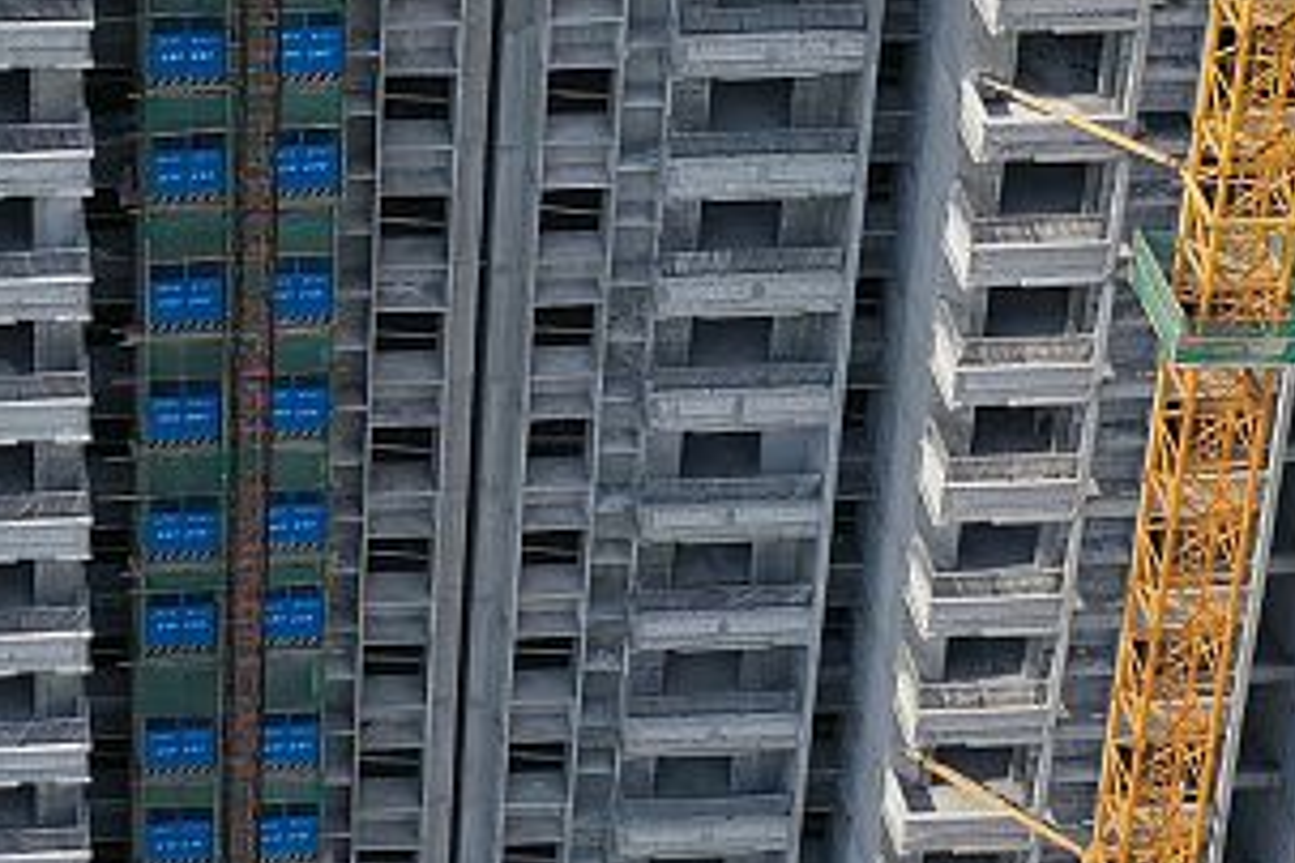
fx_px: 3993
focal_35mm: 111
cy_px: -517
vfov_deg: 11.7
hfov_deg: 18.0
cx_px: 9
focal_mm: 10.26
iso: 100
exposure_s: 1/320
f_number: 5
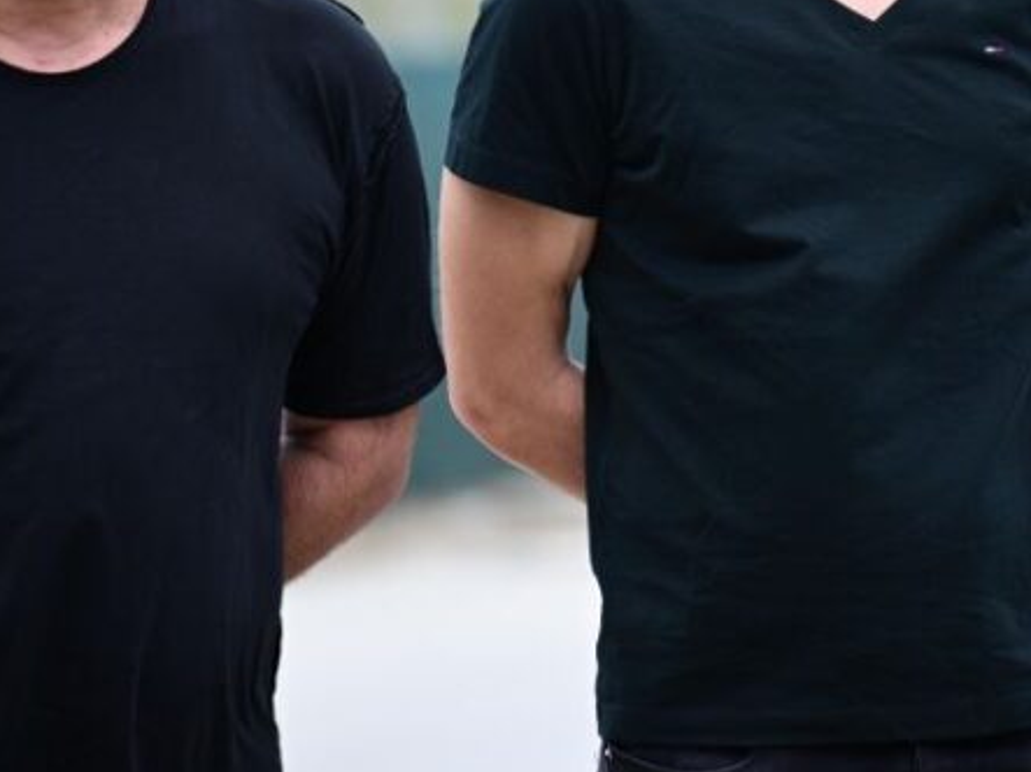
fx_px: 9498
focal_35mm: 319
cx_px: 610
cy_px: 105
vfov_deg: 4.7
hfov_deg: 6.2
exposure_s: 1/3200
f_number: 2.8
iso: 500
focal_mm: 150
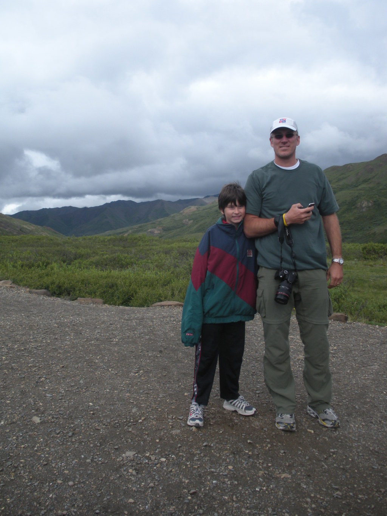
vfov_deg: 51.4
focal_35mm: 36
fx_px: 537
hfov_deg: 39.7
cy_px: 258
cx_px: 194
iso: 64
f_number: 3.5
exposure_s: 1/651
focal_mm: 6.3
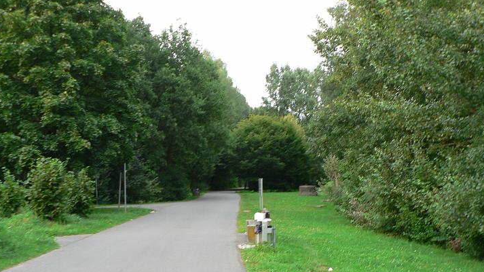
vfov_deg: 26.9
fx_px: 565
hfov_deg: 46.3
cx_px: 219
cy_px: 189
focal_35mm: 44
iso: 80
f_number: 2.8
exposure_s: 1/30
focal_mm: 6
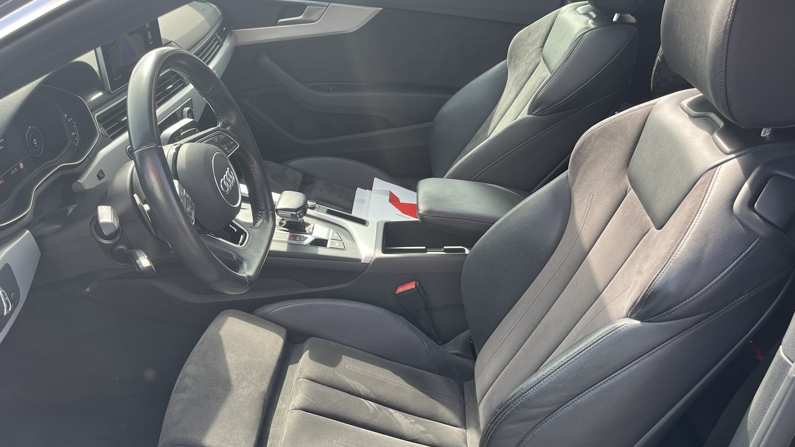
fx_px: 696
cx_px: 364
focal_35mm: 33
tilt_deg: -34.8
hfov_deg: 59.4
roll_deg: +1.0
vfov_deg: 35.4
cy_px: 277
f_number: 1.6
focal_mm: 5.1
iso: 50
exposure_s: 1/295
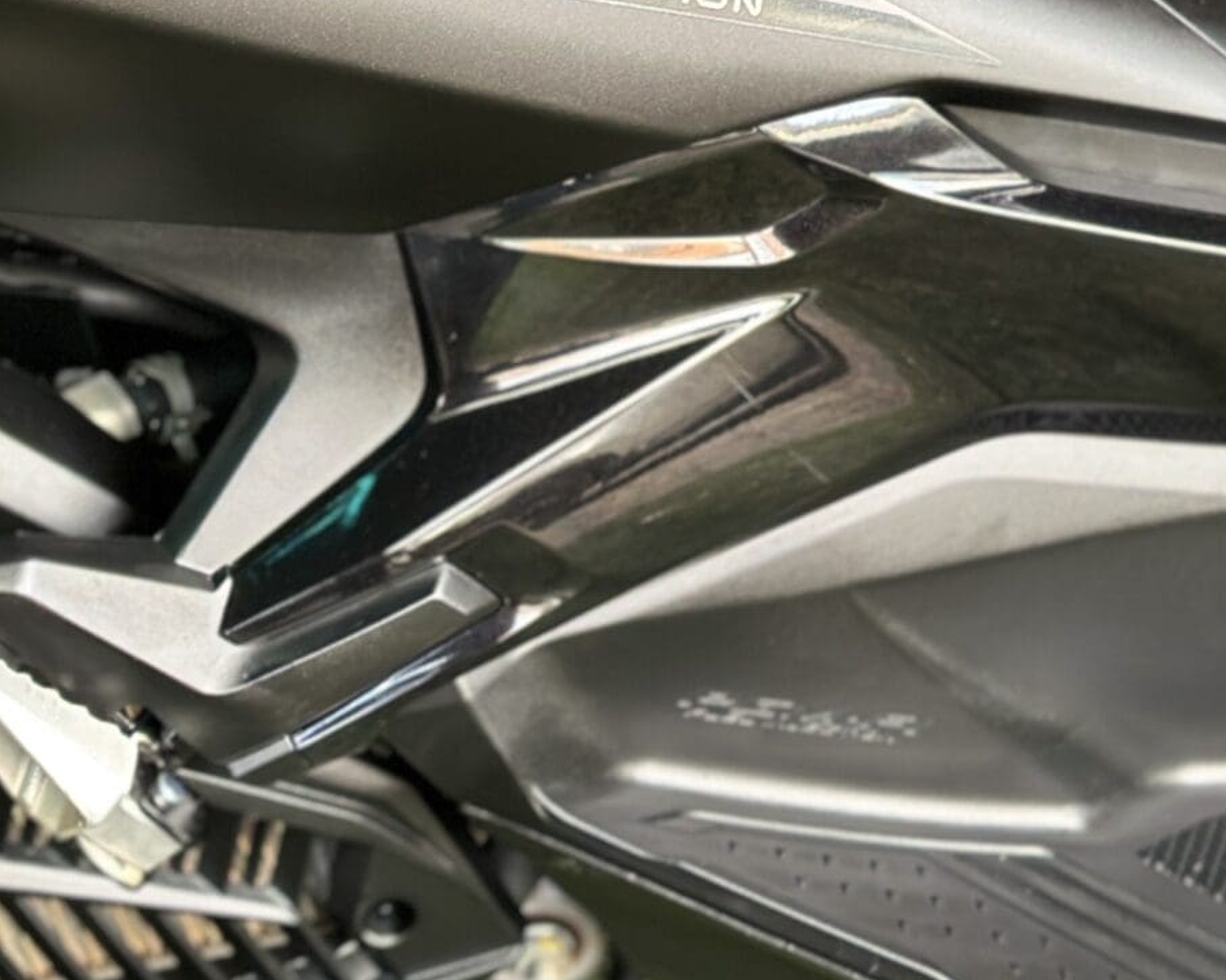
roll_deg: +5.5
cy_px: -61
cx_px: -480
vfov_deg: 11.5
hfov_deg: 13.8
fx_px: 4824
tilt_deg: -28.5
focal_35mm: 133
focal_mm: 6.86
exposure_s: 1/69
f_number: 1.78
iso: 125
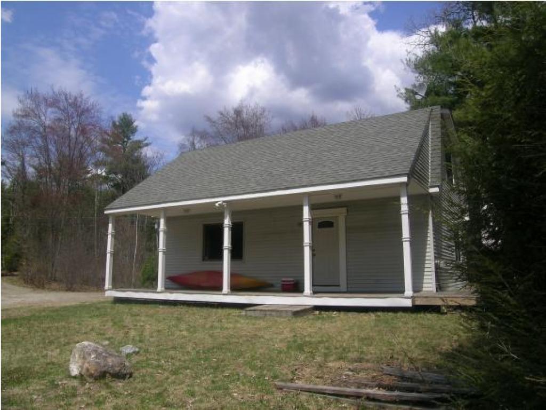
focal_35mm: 31
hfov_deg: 58.4
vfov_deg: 45.4
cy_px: 205
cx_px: 273
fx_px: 489
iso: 50
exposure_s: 1/422
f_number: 6.5
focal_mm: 6.5
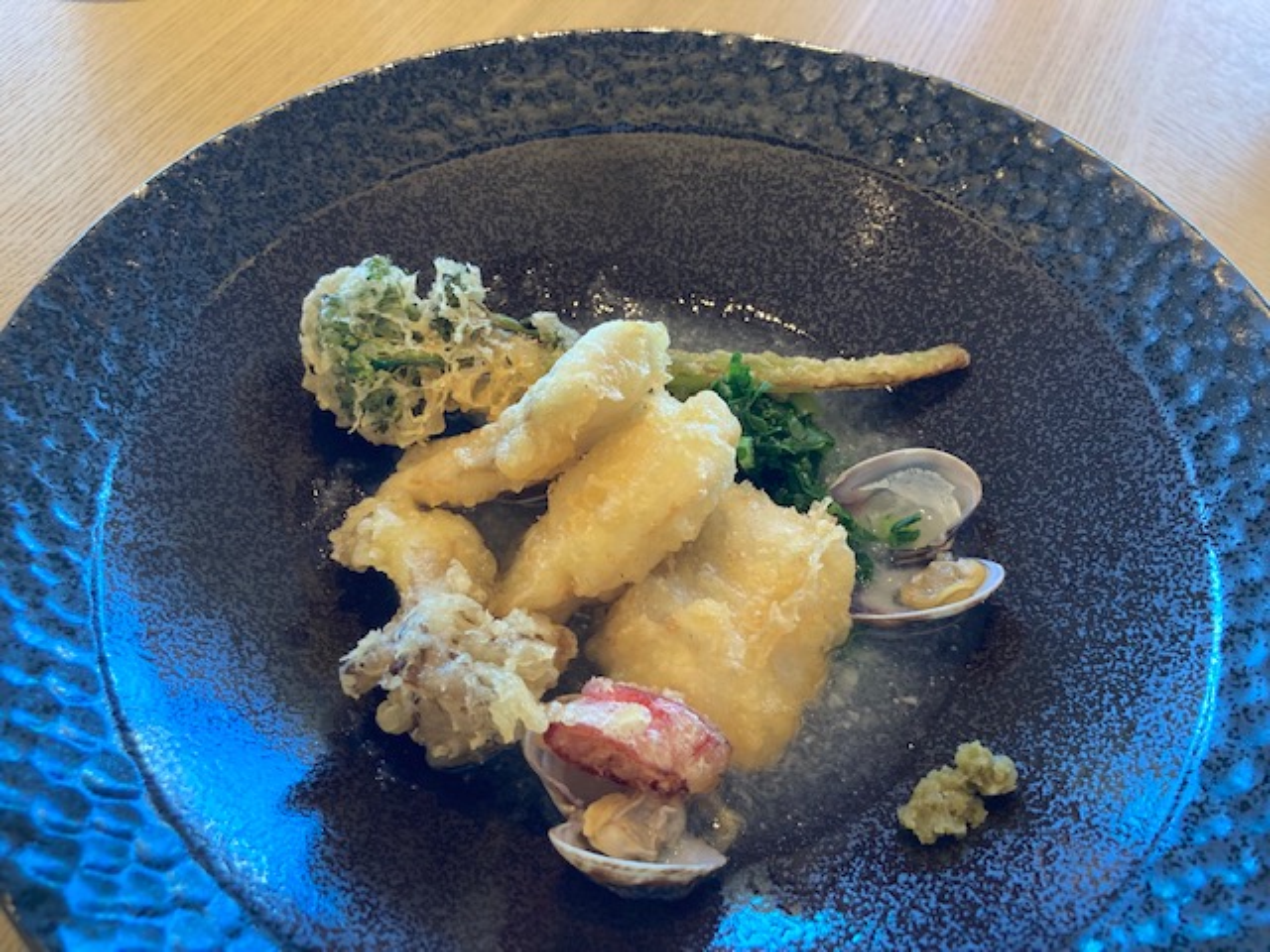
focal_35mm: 28
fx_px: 1027
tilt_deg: -53.1
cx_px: 635
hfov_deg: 63.4
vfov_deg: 49.7
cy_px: 476
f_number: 1.8
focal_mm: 3.99
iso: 125
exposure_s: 1/50
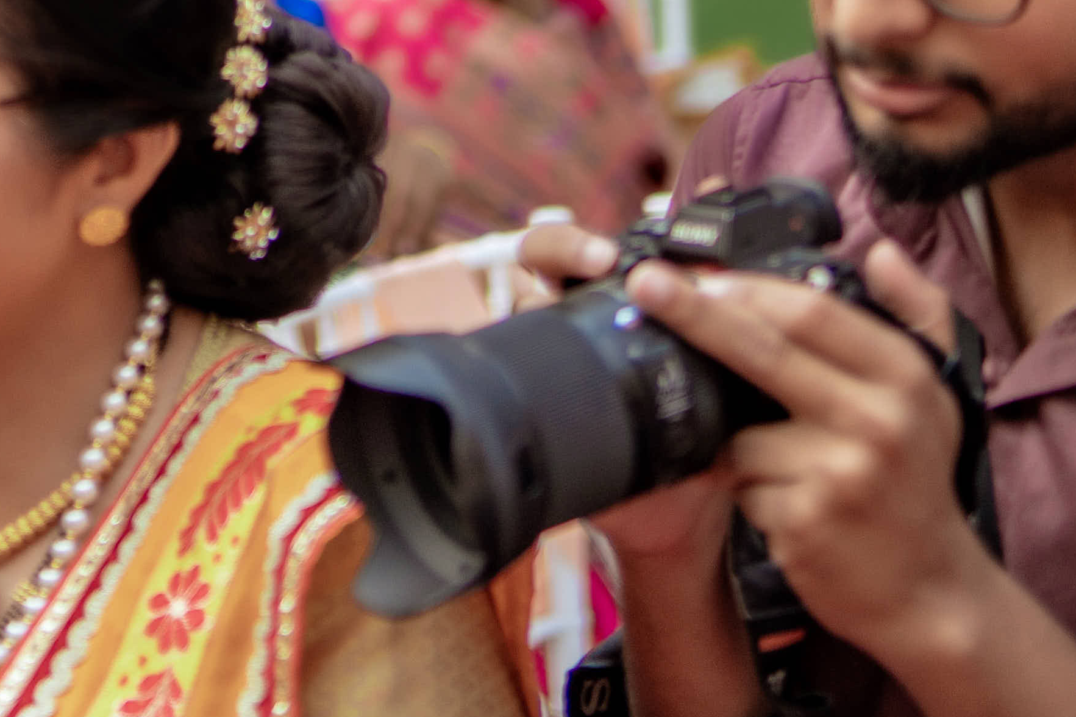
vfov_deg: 9.3
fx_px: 4154
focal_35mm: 139
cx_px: -223
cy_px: -674
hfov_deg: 14.3
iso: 160
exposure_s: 1/320
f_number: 1.4
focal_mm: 35
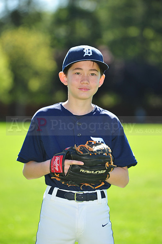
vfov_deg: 10.3
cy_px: 122
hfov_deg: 6.9
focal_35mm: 200
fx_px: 1352
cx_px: 81
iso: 320
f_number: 5
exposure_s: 1/640
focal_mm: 200
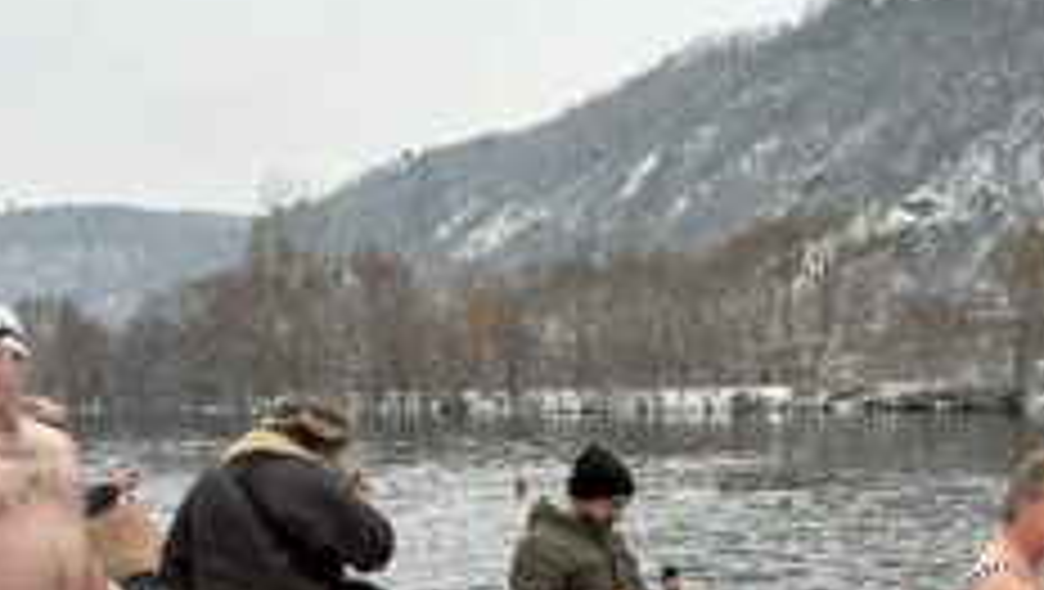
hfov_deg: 37.7
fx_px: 1496
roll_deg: +2.2
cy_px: 631
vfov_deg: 21.3
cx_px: 756
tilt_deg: -9.7
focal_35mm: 54
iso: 64
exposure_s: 1/209
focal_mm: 6.86
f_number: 1.78
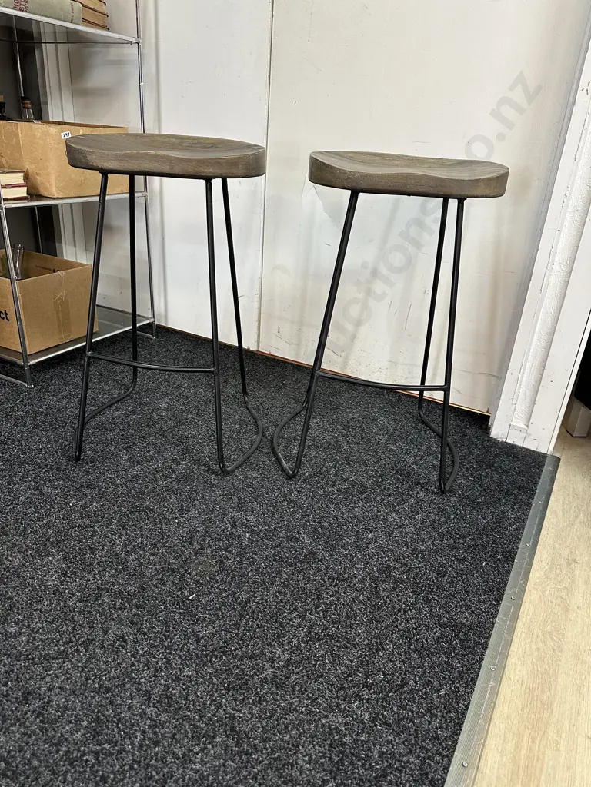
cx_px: 296
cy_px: 394
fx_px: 546
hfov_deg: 56.8
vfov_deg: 71.6
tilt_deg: -25.6
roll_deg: -5.0
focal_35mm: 24
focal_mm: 6.86
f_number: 1.78
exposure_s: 1/50
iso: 200
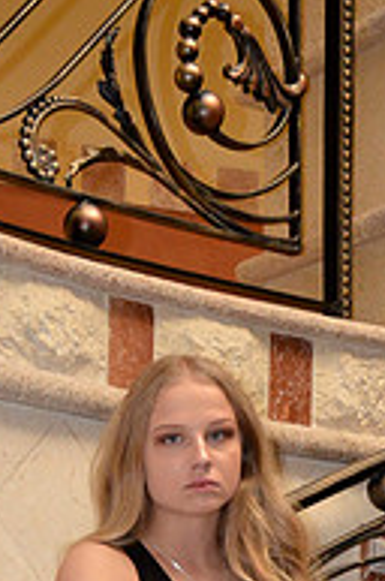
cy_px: 768
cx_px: 147
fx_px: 2101
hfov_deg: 10.5
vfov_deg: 15.0
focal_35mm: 130
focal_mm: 29
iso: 1600
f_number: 3.8
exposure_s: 1/60
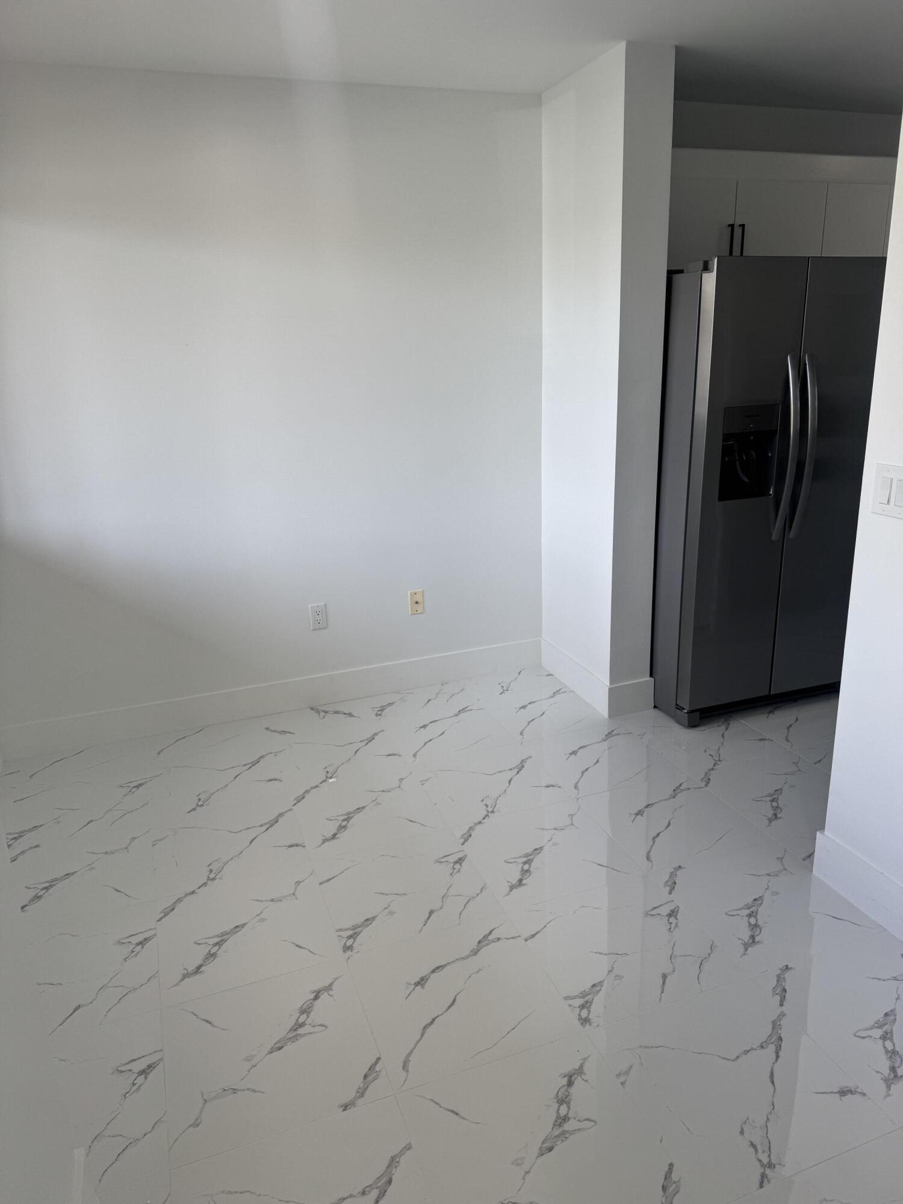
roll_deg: +2.8
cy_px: 602
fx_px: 835
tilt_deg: -17.1
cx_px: 452
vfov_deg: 71.6
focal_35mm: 24
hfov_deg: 56.8
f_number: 1.78
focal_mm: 6.76
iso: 64
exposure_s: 1/258
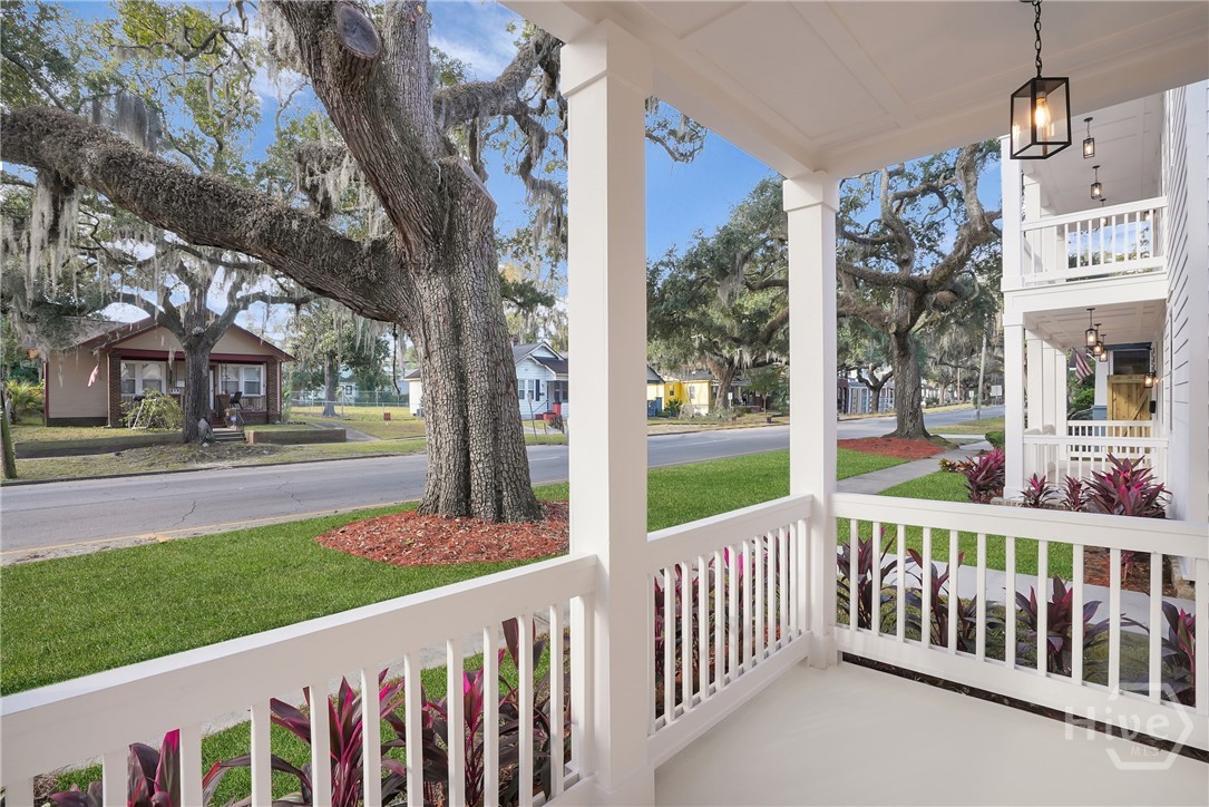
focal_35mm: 16
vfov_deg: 73.8
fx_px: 537
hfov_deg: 96.7
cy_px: 404
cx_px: 604
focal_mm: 16
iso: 320
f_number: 9
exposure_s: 1/60
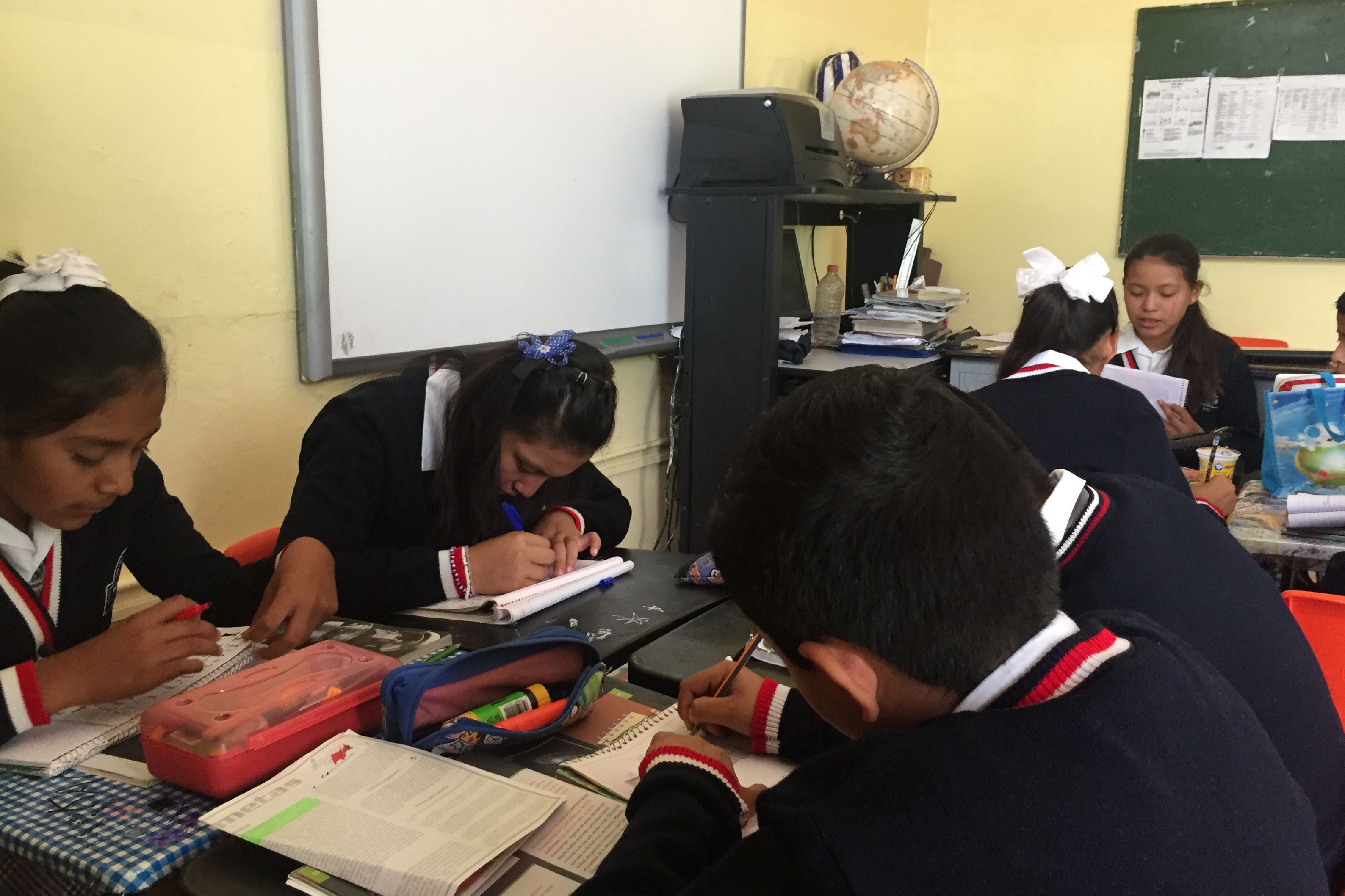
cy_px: 444
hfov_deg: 60.3
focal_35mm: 31
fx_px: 1158
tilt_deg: -10.0
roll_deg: -0.7
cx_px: 673
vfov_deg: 42.3
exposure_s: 1/30
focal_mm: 4.15
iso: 125
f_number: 2.2
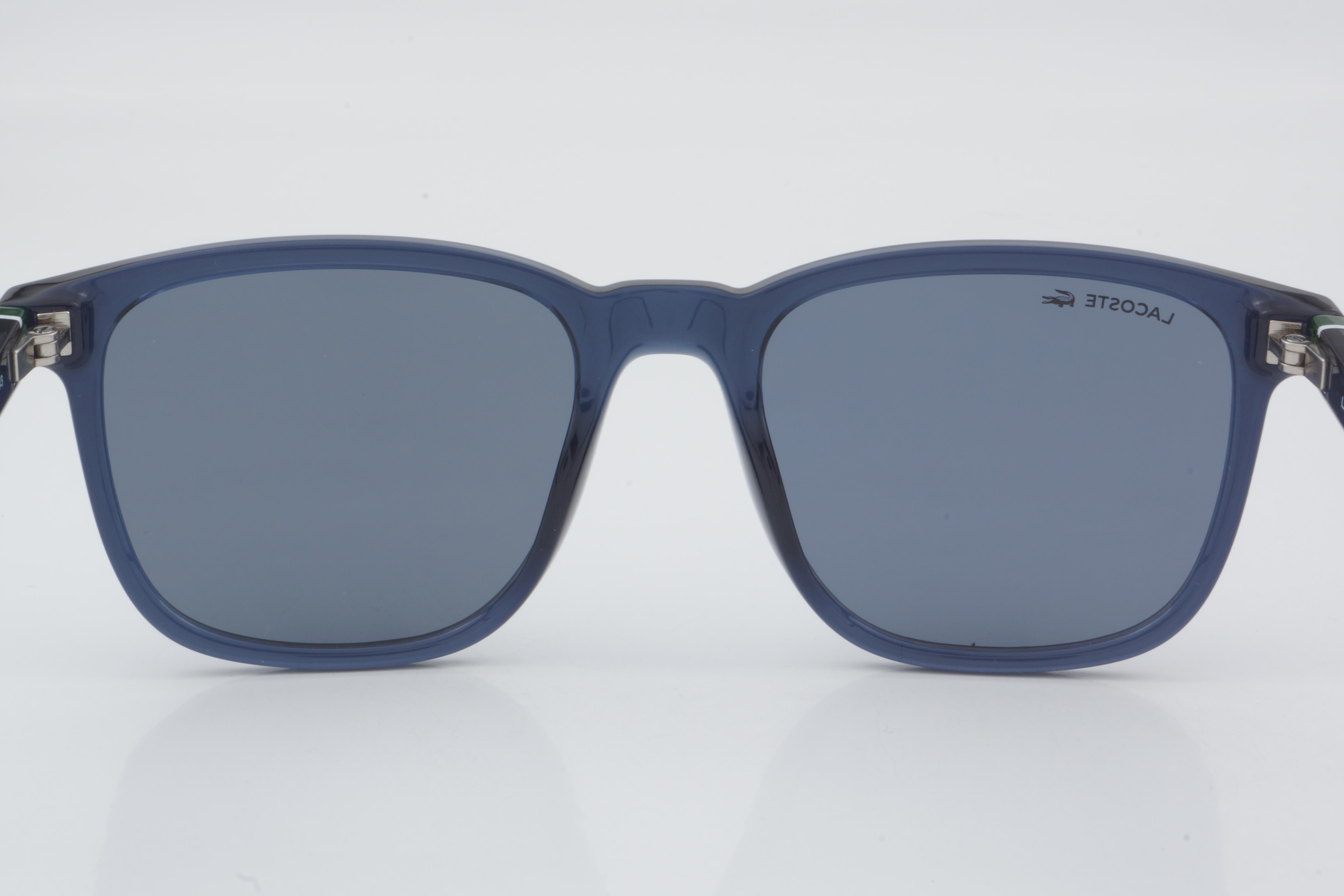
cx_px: 672
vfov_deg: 16.6
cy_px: 448
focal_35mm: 82
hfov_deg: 24.6
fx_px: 3080
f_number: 32
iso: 100
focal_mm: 55
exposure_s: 1/3
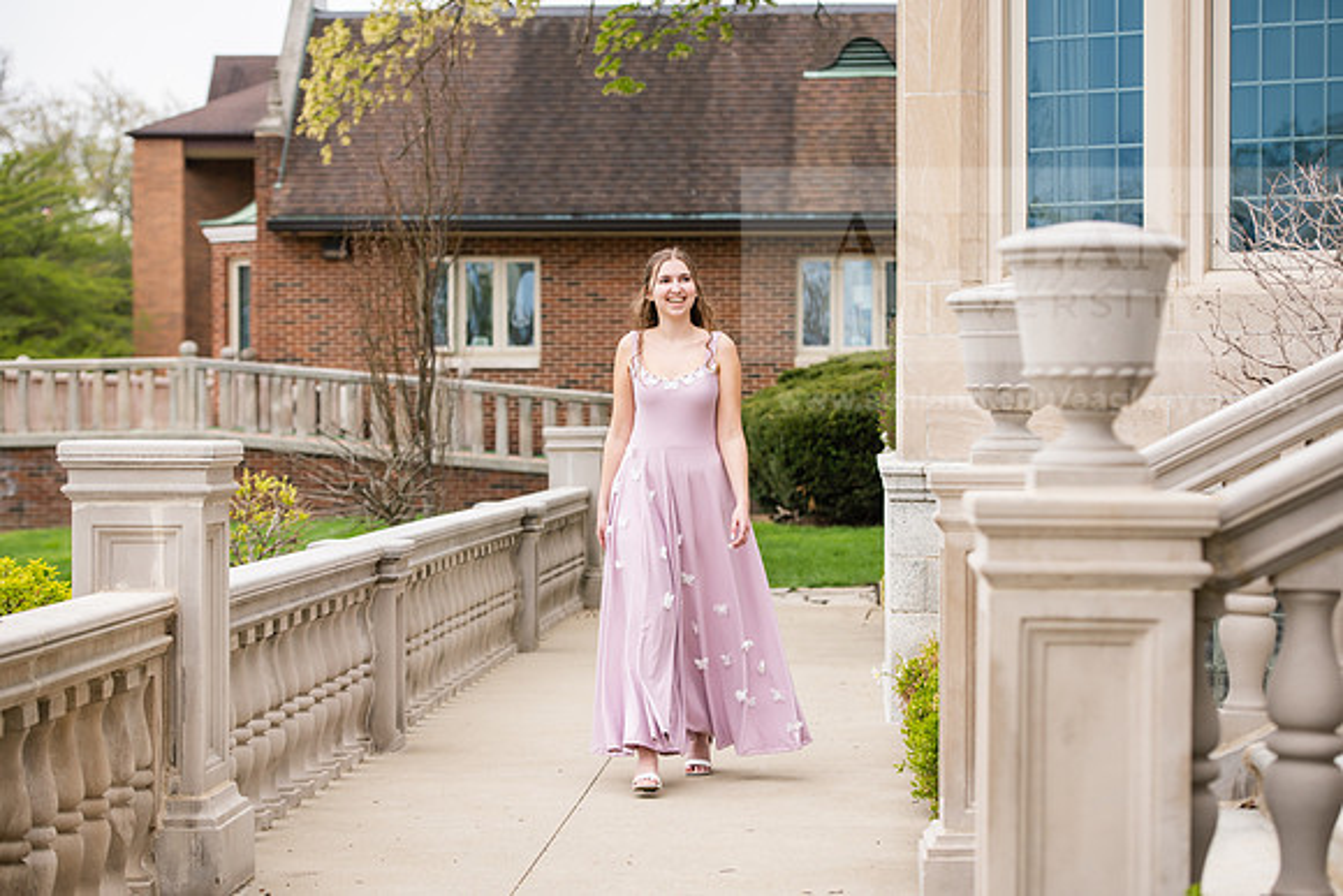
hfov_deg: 23.6
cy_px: 448
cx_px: 672
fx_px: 3209
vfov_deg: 15.9
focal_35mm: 86
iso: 320
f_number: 4
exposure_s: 1/200
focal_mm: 86
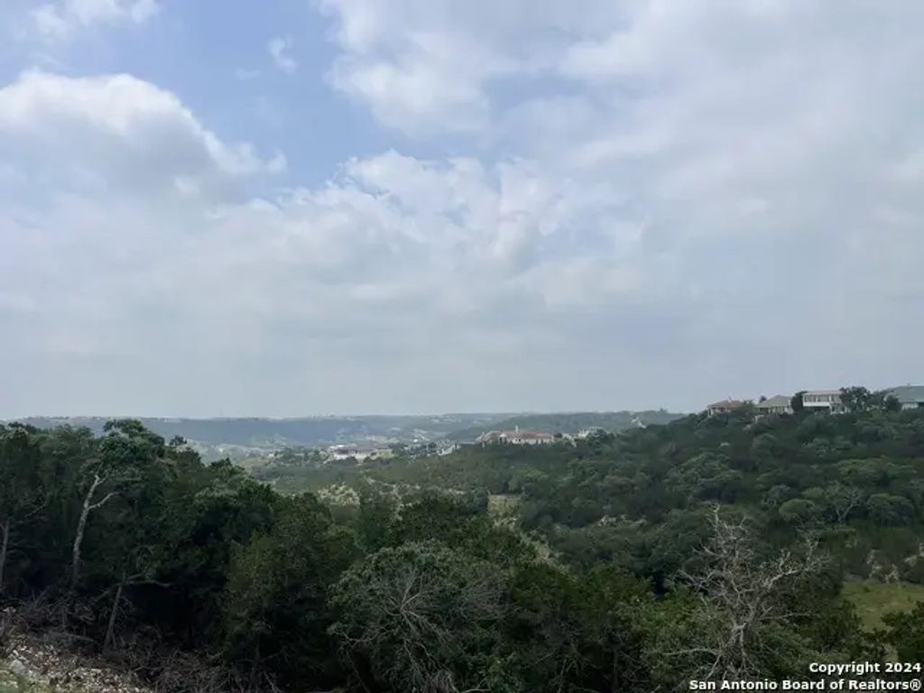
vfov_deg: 53.1
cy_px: 346
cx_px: 462
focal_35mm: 26
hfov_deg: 67.3
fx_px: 694
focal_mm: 5.1
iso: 50
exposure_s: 1/7874
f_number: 1.6
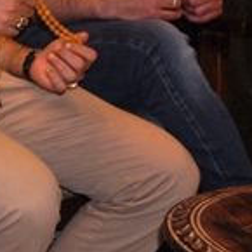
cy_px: -32
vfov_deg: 13.7
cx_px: -273
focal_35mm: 124
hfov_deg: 12.2
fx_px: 1021
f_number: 4
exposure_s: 1/60
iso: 200
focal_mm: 22
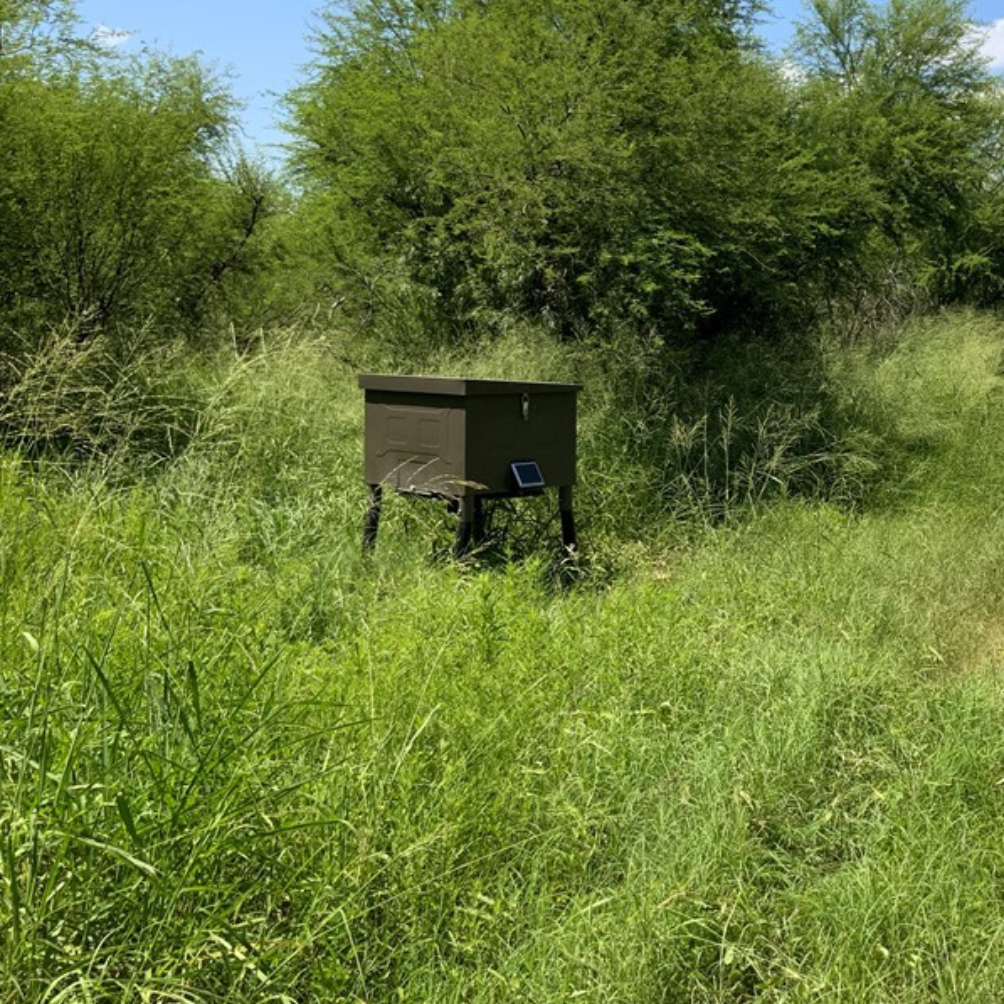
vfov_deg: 38.1
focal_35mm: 44
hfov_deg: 37.0
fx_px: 1444
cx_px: 809
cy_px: 388
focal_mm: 3
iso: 16
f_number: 1.8
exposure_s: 1/1490
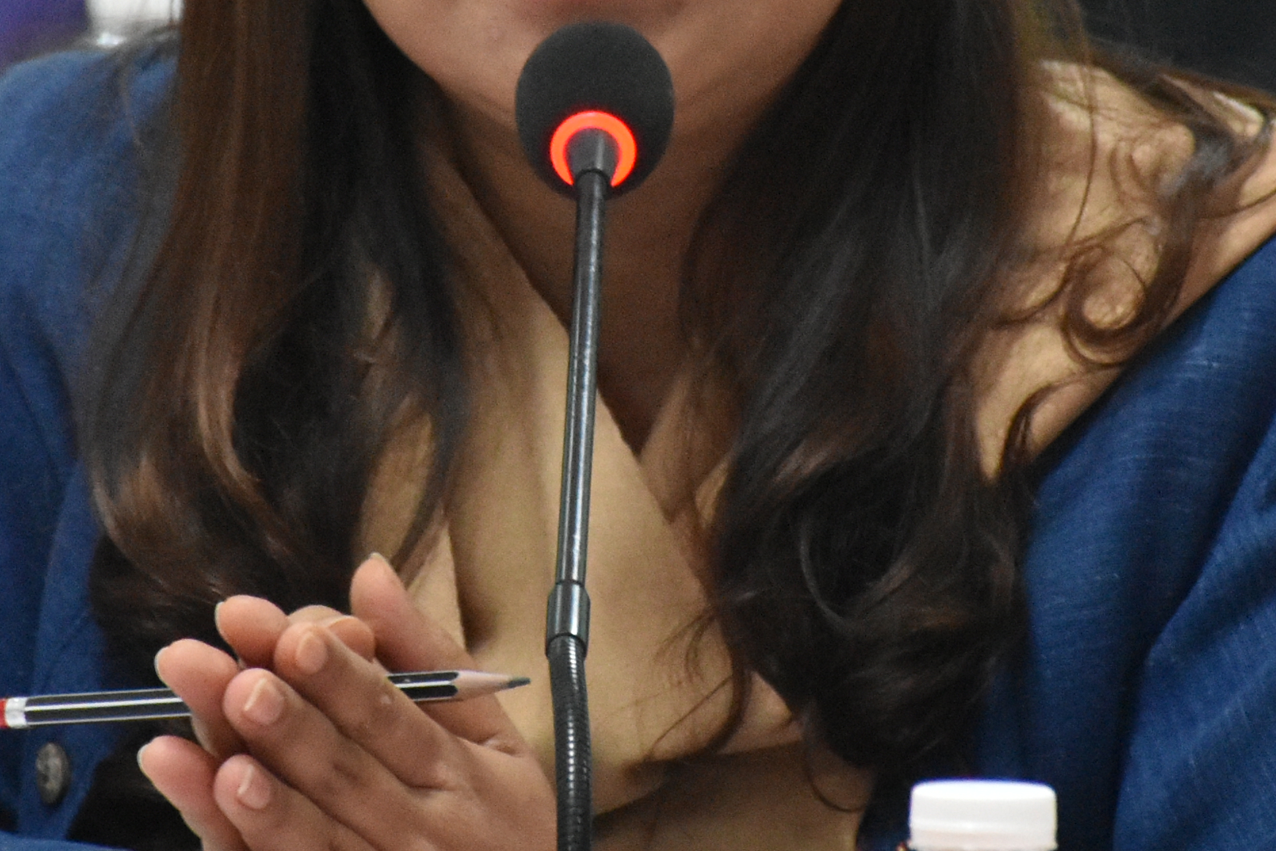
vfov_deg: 2.1
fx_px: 23104
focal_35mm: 652
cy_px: 196
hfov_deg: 3.2
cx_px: 498
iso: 2500
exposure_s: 1/125
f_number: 5.6
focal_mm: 140
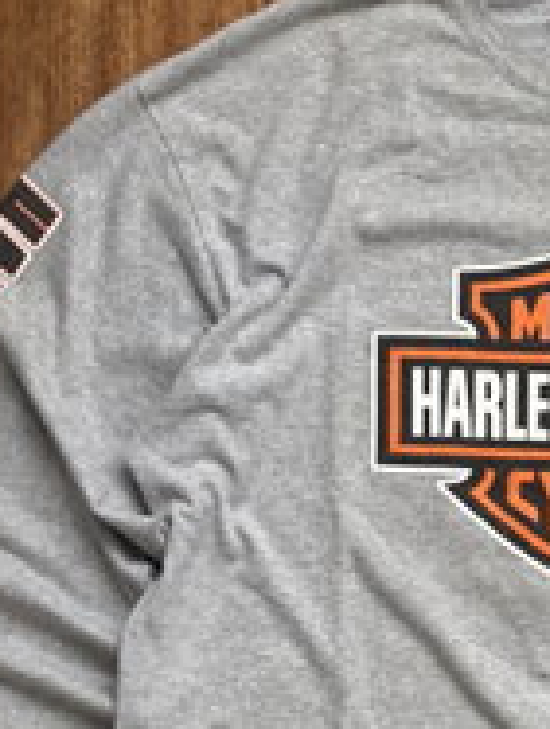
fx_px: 1562
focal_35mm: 74
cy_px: 626
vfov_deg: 25.6
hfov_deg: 19.2
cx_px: 605
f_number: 1.6
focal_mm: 5.96
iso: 200
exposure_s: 1/60
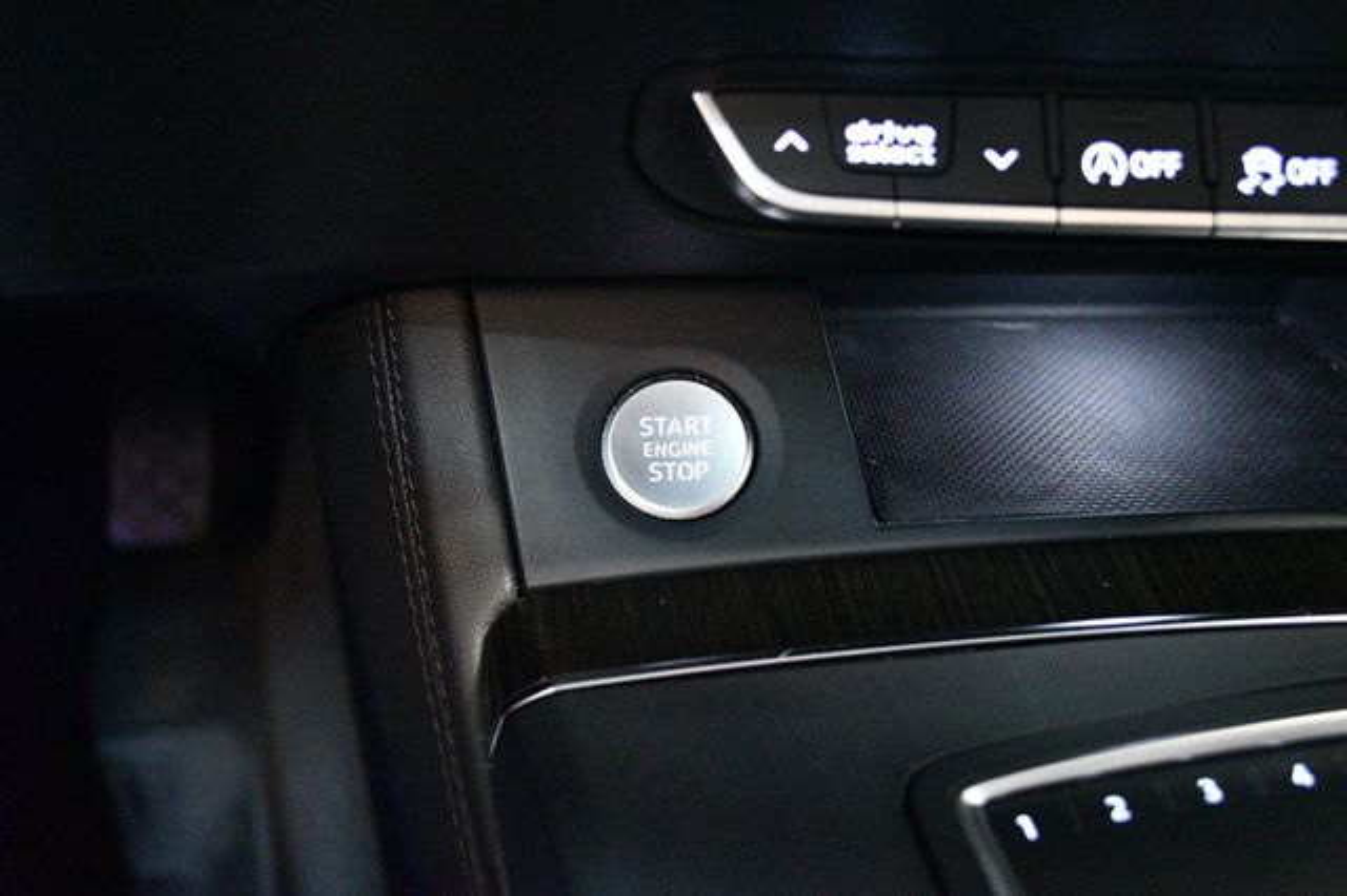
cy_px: 448
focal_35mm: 45
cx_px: 674
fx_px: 1683
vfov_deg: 29.8
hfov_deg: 43.6
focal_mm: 30
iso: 12800
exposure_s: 1/30
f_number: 4.5
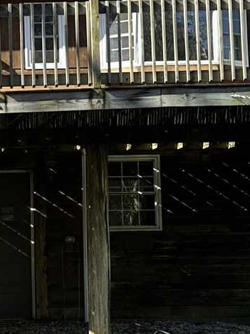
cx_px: -88
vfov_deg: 16.7
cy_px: 167
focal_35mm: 118
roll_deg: +0.3
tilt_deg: +5.5
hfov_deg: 12.1
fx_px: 1138
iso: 80
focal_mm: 6.86
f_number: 1.78
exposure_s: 1/872
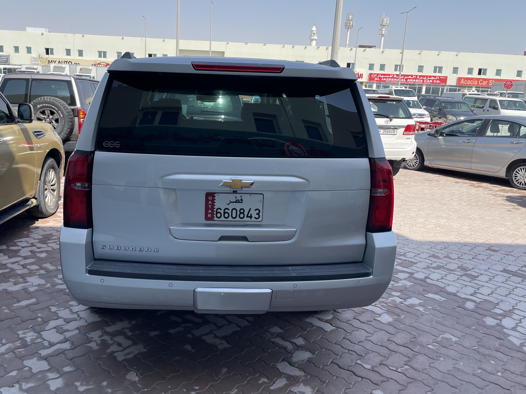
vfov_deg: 45.4
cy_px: 195
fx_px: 471
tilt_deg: -14.0
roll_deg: -1.9
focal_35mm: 31
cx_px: 214
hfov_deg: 58.0
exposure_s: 1/2398
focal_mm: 4.2
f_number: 1.6
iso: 32
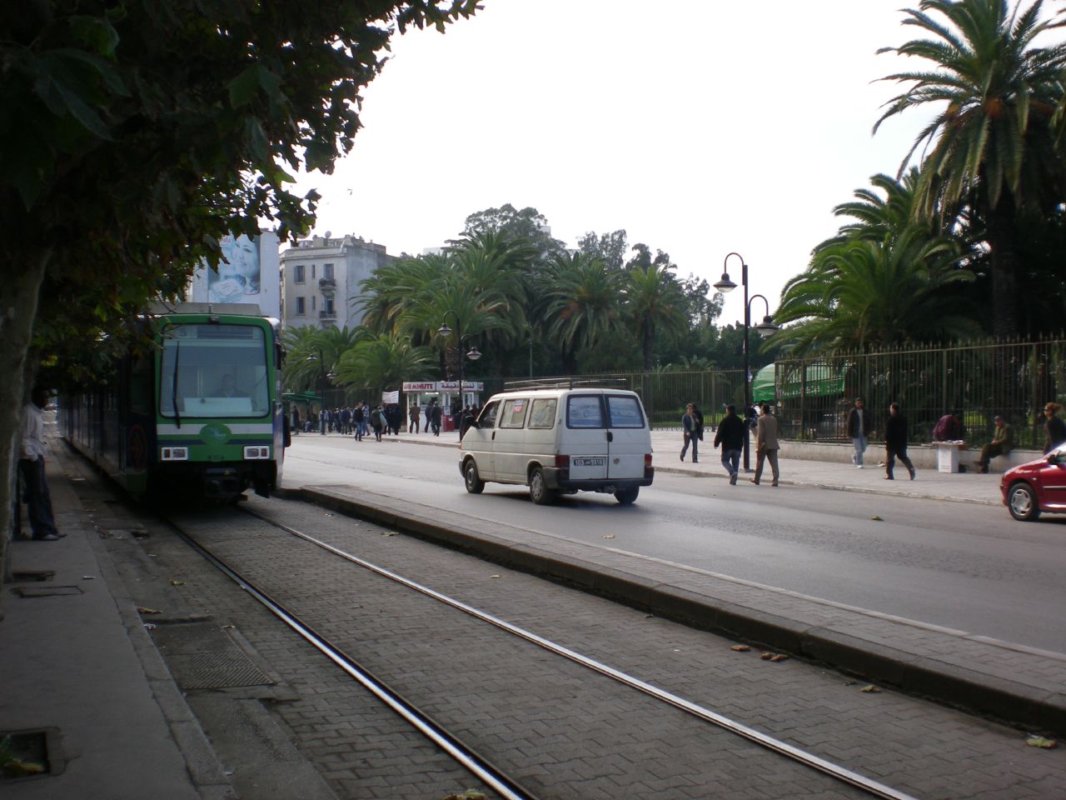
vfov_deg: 37.7
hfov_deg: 49.0
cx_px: 533
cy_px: 400
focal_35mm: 38
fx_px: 1170
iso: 50
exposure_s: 1/155
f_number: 4.6
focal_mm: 6.3
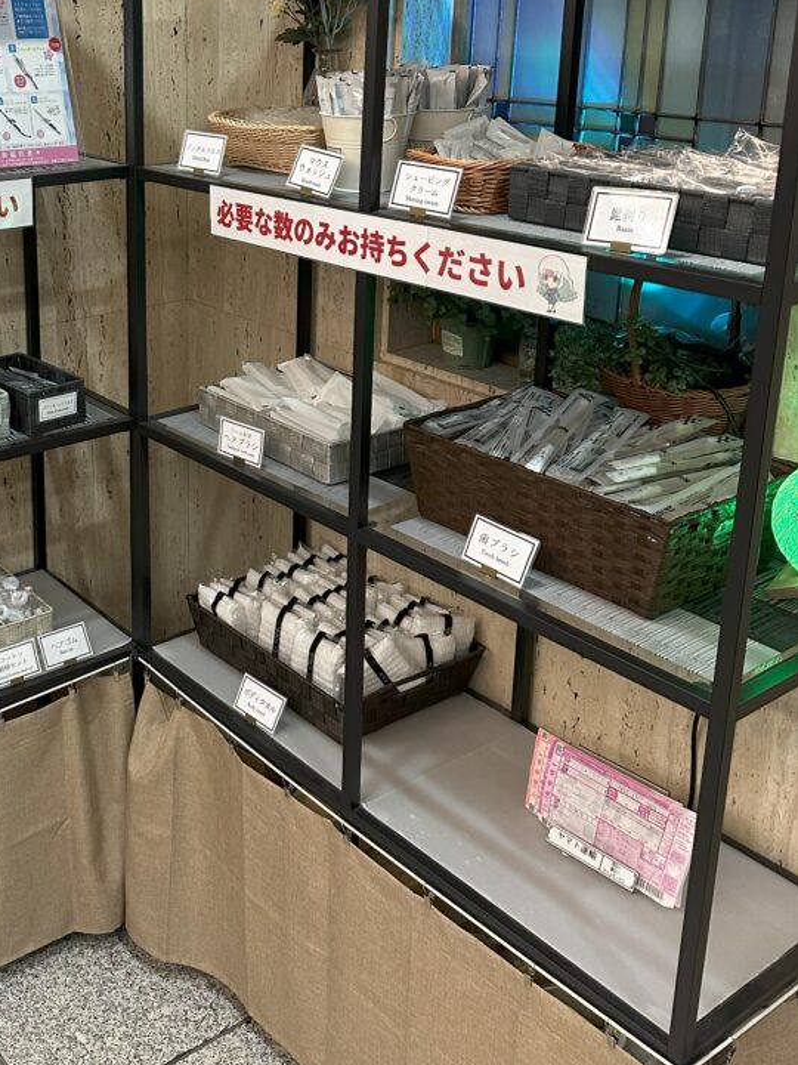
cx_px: 136
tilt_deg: -15.9
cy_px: 331
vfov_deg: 45.9
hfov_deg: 34.6
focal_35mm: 40
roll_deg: +0.5
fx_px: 1229
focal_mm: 6.86
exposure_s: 1/60
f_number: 1.78
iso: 250
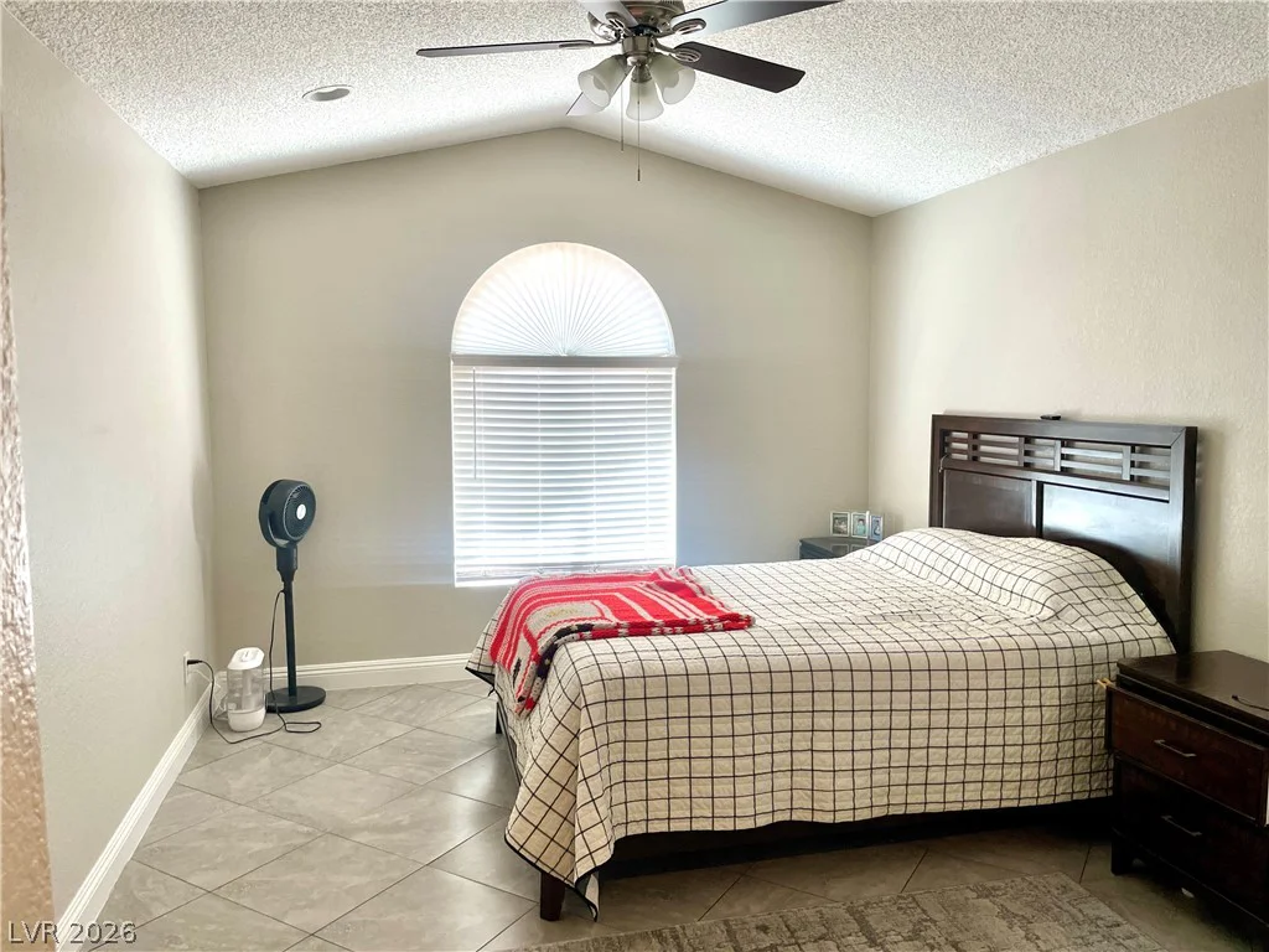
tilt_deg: -5.4
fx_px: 953
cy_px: 476
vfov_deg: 53.1
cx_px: 634
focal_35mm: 26
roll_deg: +0.2
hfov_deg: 67.3
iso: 100
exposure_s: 1/120
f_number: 1.6
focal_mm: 4.2
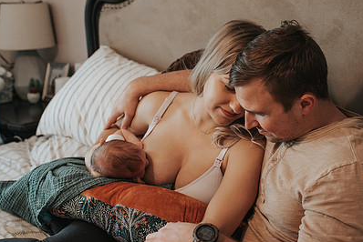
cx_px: 227
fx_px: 515
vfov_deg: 26.5
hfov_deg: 38.6
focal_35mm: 51
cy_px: 108
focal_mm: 35
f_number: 2.8
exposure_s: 1/250
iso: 1000
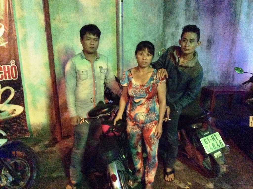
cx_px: 126
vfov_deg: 42.8
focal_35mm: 33
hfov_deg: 55.4
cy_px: 94
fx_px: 241
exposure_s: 1/15
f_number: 2.4
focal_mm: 3.3
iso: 800
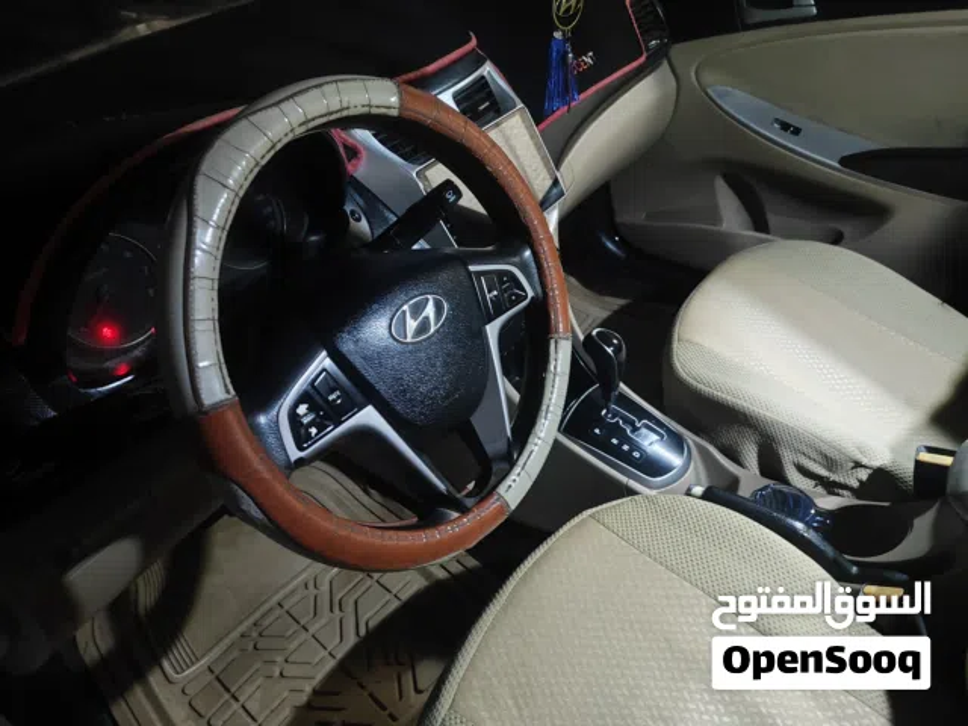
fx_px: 671
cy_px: 363
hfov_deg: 71.6
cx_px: 484
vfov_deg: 56.8
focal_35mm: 24
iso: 2010
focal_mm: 5.89
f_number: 1.89
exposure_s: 1/10
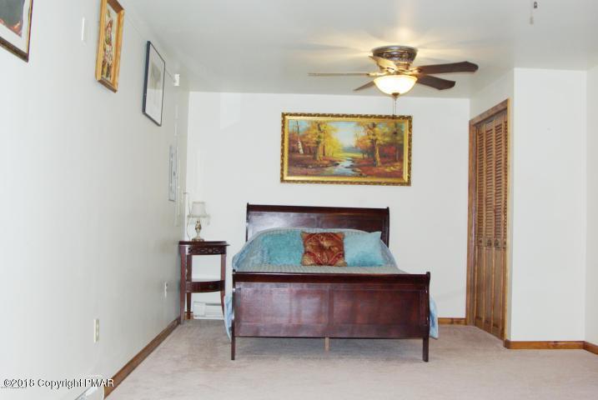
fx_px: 699
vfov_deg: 32.0
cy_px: 200
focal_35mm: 42
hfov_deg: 46.3
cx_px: 299
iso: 800
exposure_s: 1/45
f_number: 8
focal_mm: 28
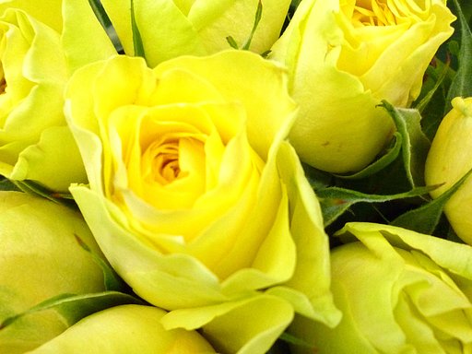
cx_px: 236
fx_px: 545
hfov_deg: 46.8
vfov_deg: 36.0
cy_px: 177
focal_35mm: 40
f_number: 2.8
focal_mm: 4.5
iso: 400
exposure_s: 1/60
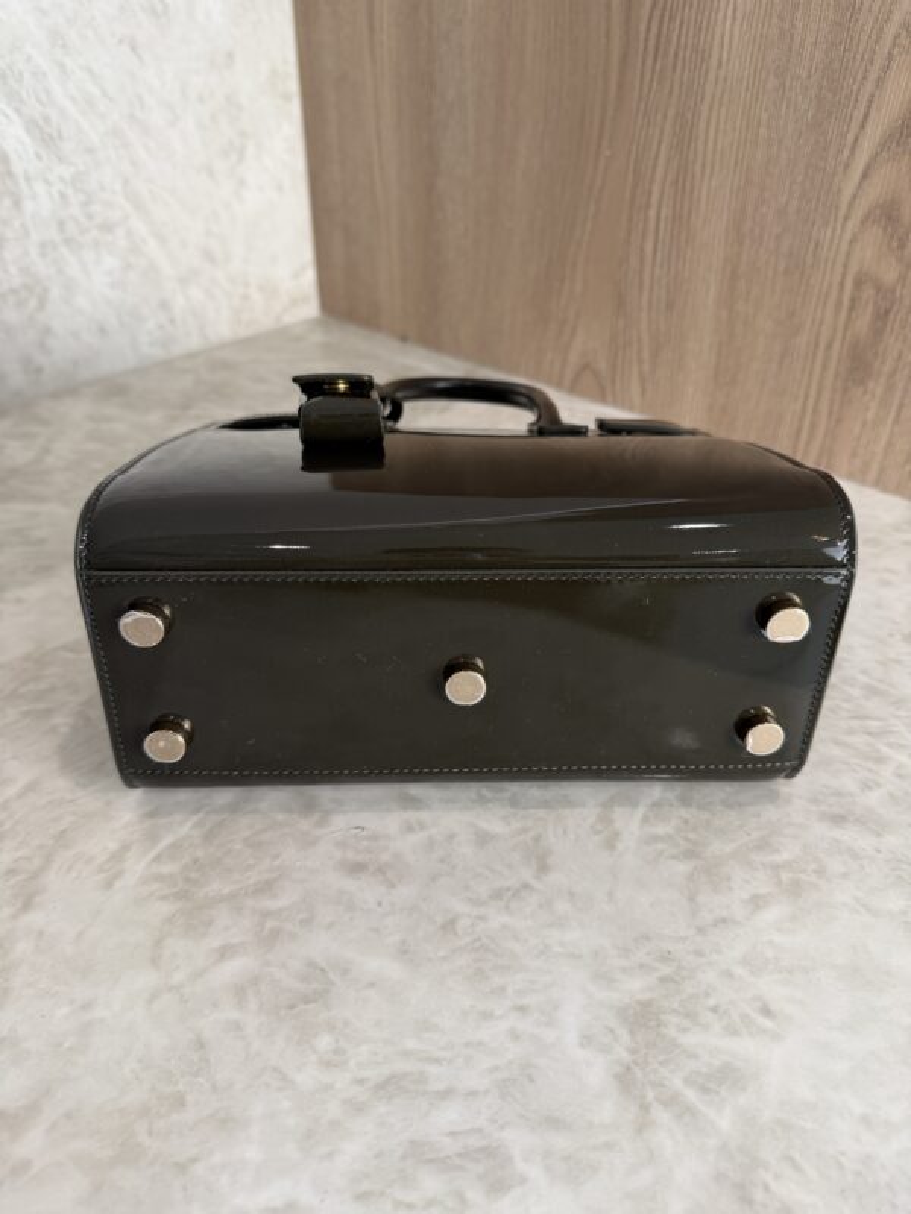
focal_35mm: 24
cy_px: 607
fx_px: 842
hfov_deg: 56.8
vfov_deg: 71.6
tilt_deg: -34.5
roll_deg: -0.3
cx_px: 456
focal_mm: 6.76
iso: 100
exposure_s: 1/120
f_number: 1.78
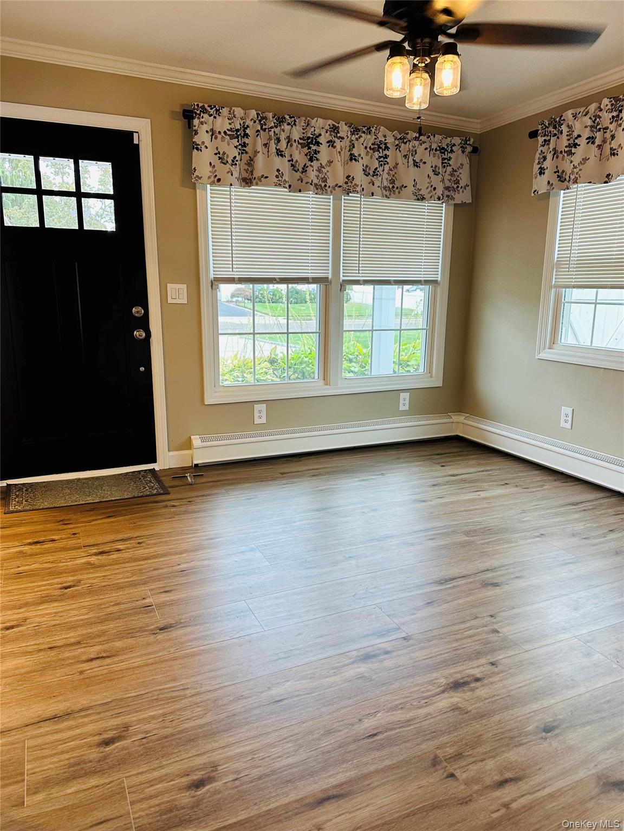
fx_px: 577
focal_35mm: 24
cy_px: 416
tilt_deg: -12.4
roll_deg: -0.5
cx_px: 312
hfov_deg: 56.8
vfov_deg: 71.6
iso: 125
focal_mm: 6.86
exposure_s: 1/60
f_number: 1.78
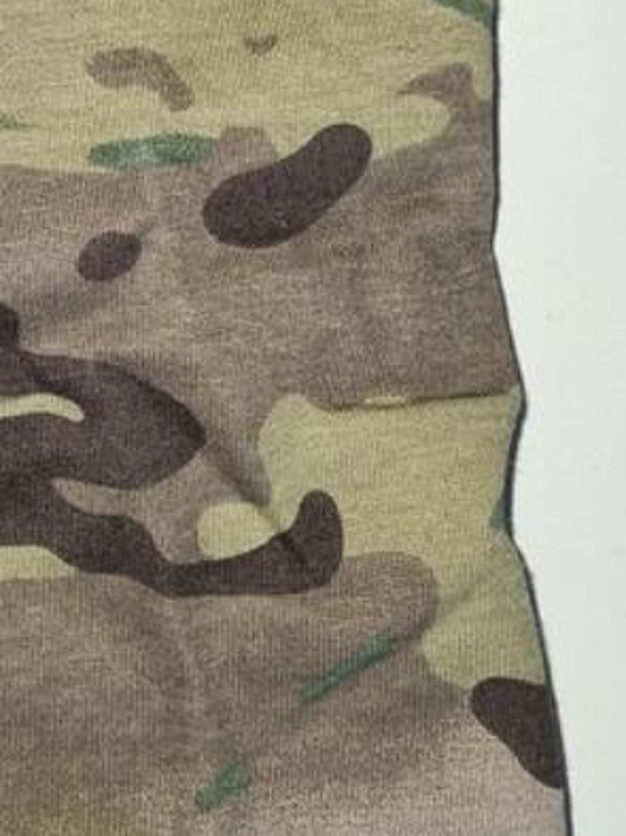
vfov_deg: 21.1
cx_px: -433
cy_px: -107
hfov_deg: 15.0
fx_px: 2124
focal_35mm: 88
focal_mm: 5.4
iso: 50
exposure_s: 1/70
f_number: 1.8
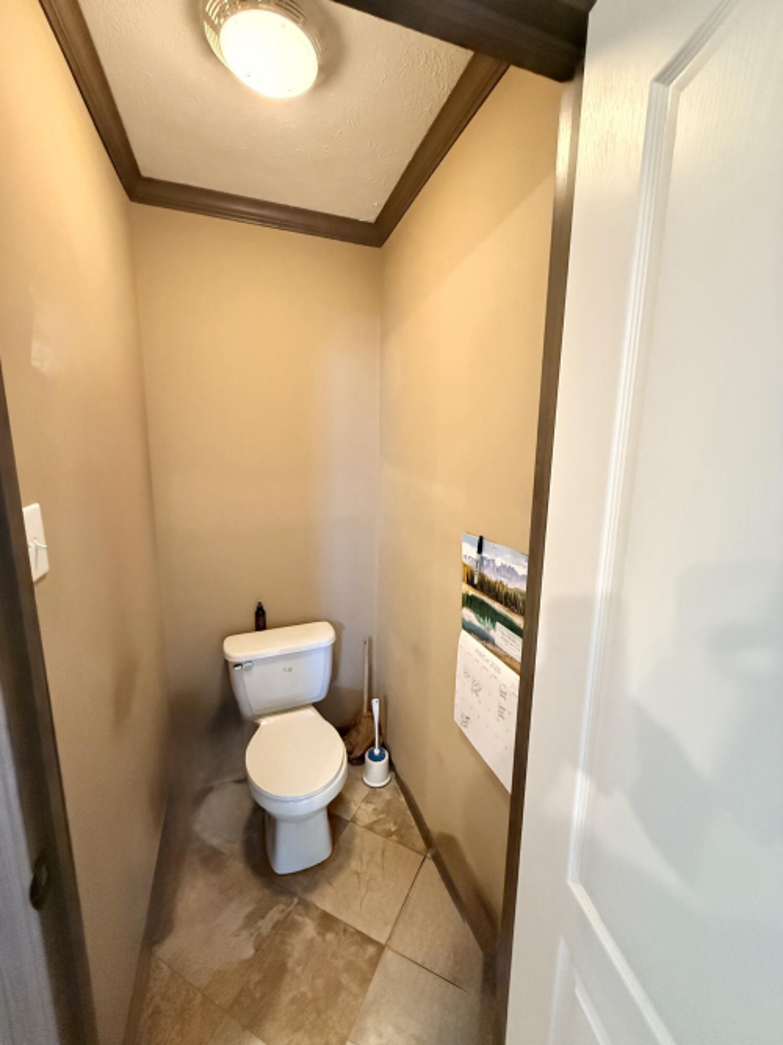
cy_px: 522
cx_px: 392
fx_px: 422
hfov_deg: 85.7
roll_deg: -0.9
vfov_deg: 102.1
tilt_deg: -9.4
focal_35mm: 14
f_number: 2.2
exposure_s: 1/60
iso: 1250
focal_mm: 2.22
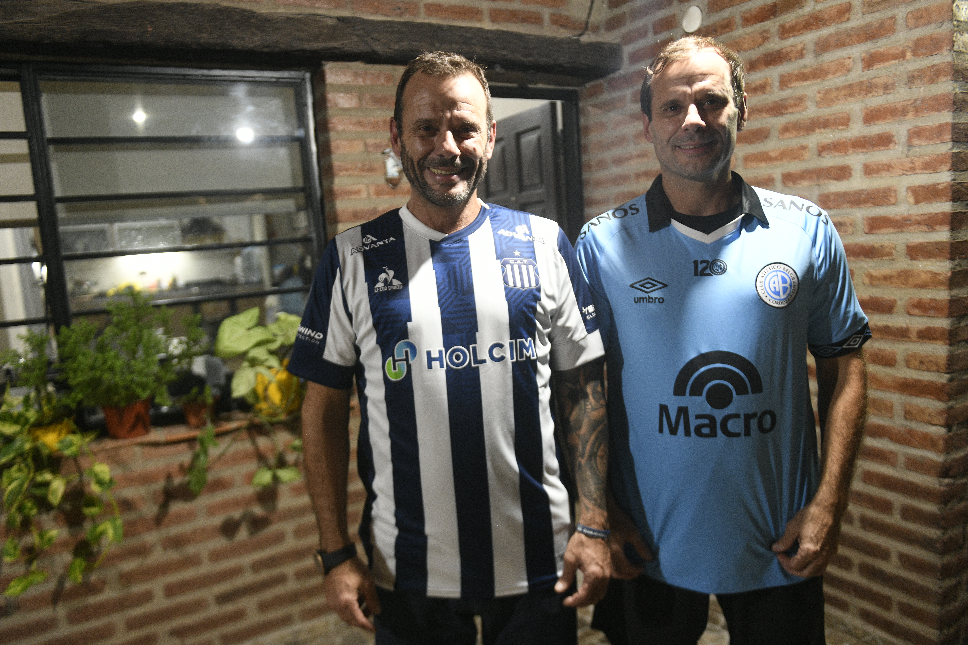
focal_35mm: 27
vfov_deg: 47.9
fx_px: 726
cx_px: 484
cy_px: 322
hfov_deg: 67.4
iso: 1600
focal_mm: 27
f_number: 2.8
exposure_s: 1/30
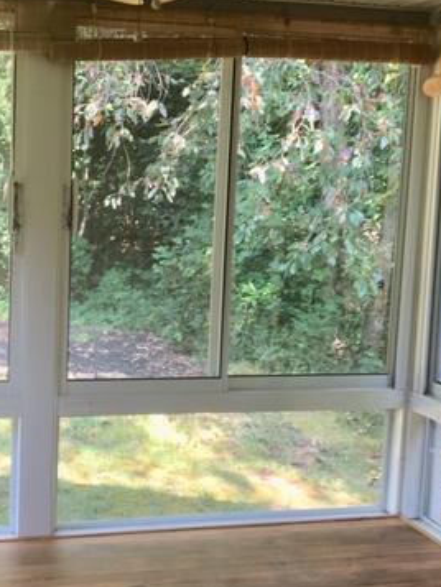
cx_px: 97
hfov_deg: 27.6
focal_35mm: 52
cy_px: 294
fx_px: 883
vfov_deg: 36.8
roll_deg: -2.0
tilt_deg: -6.9
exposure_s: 1/60
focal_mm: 4.15
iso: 25
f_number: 2.2
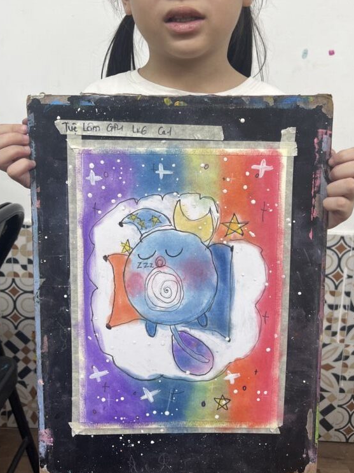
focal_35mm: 35
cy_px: 169
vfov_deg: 51.9
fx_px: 477
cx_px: 179
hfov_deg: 40.7
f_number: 1.5
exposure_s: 1/100
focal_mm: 5.7
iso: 64
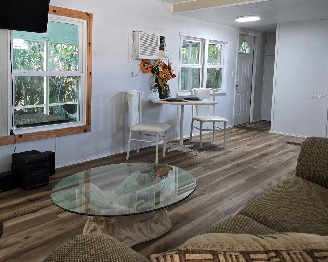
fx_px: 301
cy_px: 96
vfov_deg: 46.6
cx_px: 110
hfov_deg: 56.0
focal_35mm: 31
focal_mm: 5.4
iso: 320
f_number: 1.8
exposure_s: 1/120
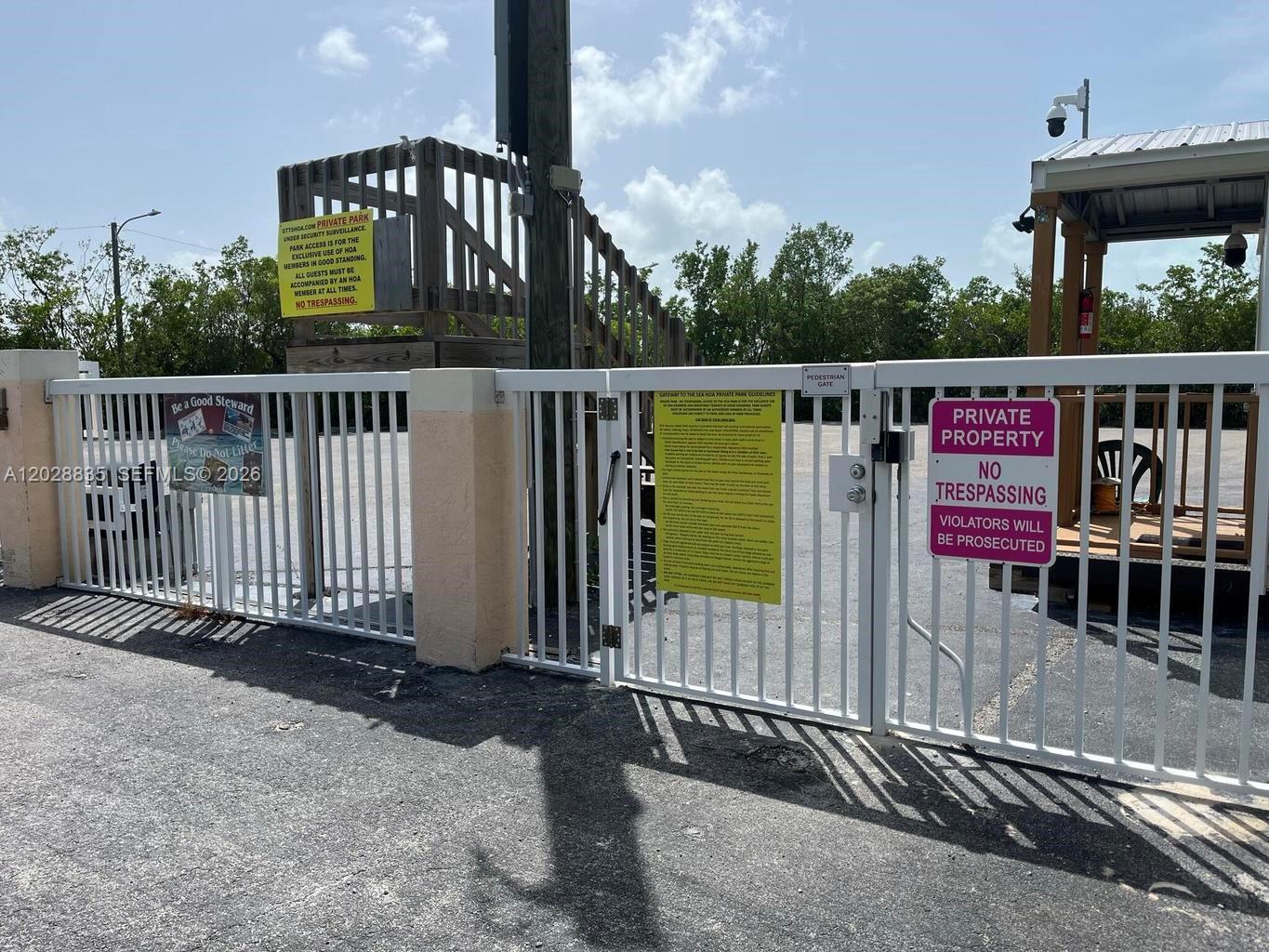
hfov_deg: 67.3
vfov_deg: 53.1
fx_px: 953
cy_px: 476
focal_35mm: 26
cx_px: 634
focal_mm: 5.1
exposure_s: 1/5076
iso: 50
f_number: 1.6
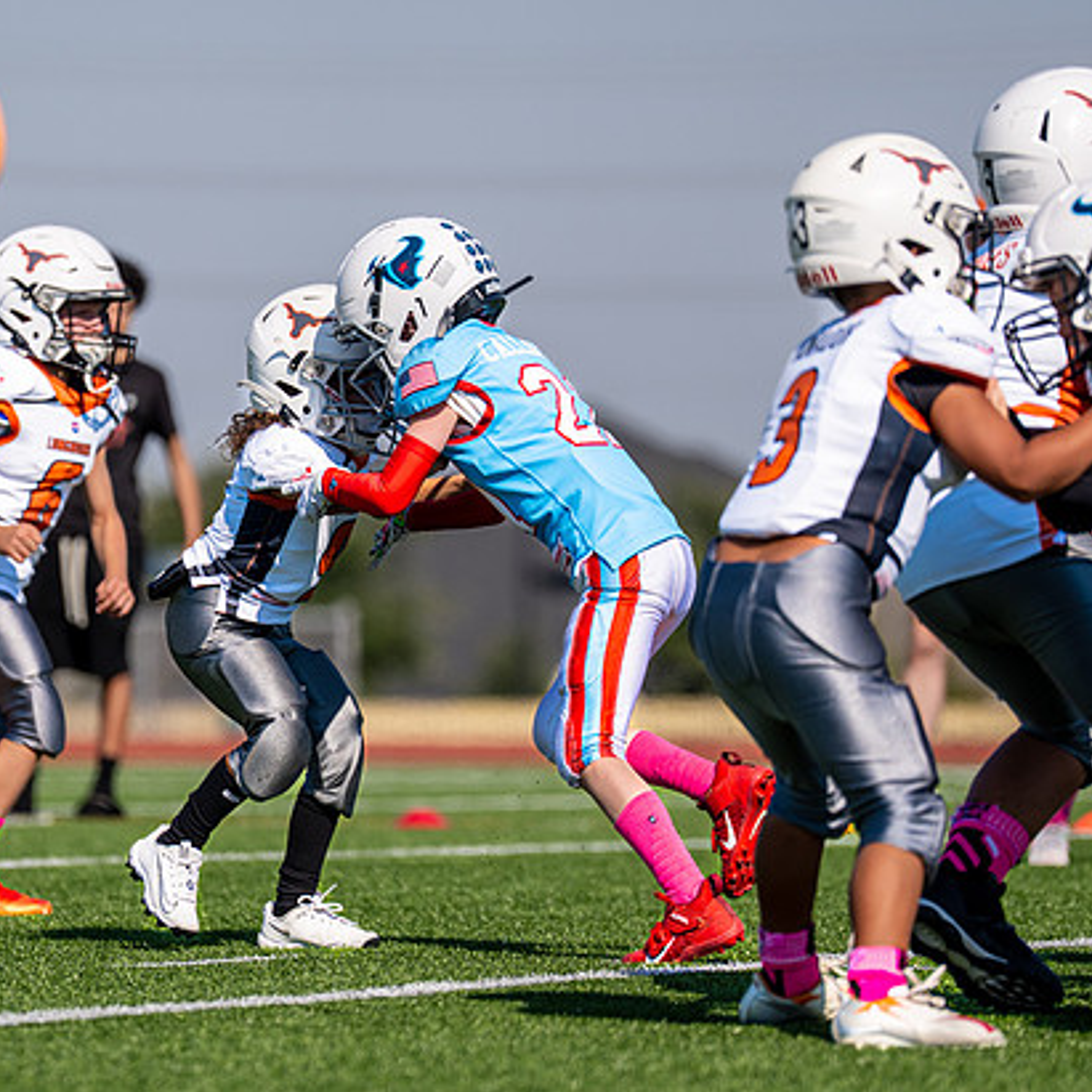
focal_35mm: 347
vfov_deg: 5.0
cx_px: 358
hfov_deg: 5.0
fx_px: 12385
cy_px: 584
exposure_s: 1/3200
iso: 100
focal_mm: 200
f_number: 2.8
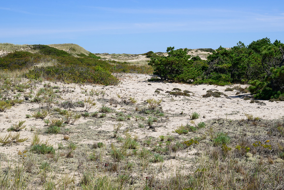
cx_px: 142
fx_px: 521
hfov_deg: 30.5
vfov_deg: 20.6
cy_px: 105
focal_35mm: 66
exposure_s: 1/500
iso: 400
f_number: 14
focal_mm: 60
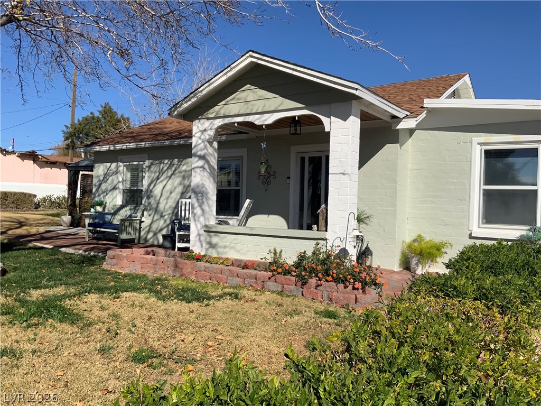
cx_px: 270
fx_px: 453
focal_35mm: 29
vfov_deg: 48.2
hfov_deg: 61.7
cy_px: 203
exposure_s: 1/3534
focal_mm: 3
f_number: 1.8
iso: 20
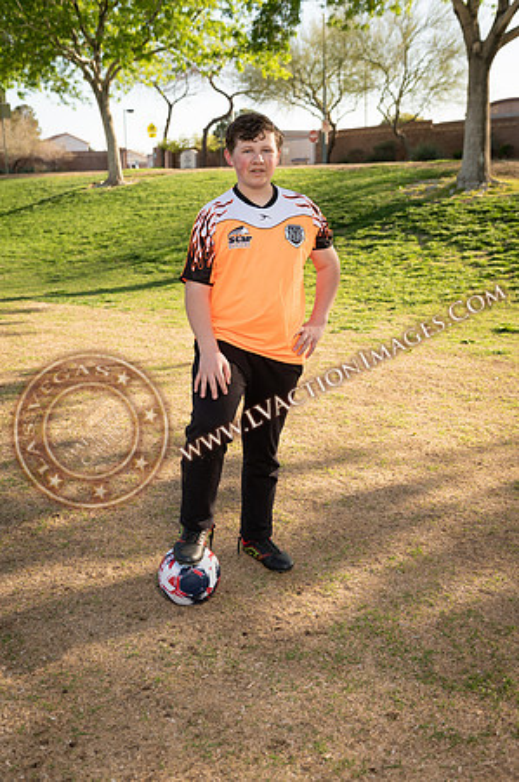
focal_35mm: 38
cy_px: 391
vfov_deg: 50.7
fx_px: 824
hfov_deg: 35.0
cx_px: 260
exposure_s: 1/250
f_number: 4
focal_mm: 38
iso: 100
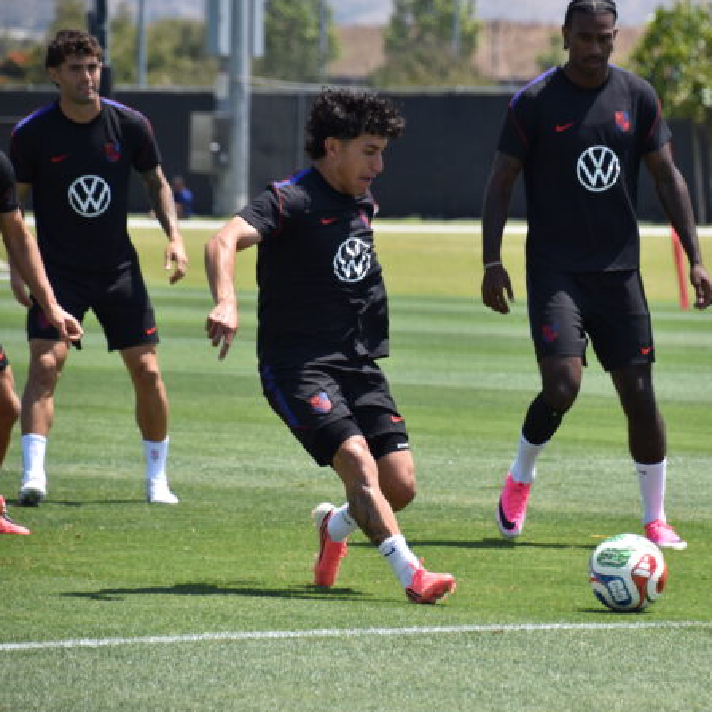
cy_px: 355
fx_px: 7167
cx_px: 511
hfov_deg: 5.7
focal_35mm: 308
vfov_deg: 5.7
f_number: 6
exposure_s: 1/1000
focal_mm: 160
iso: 400
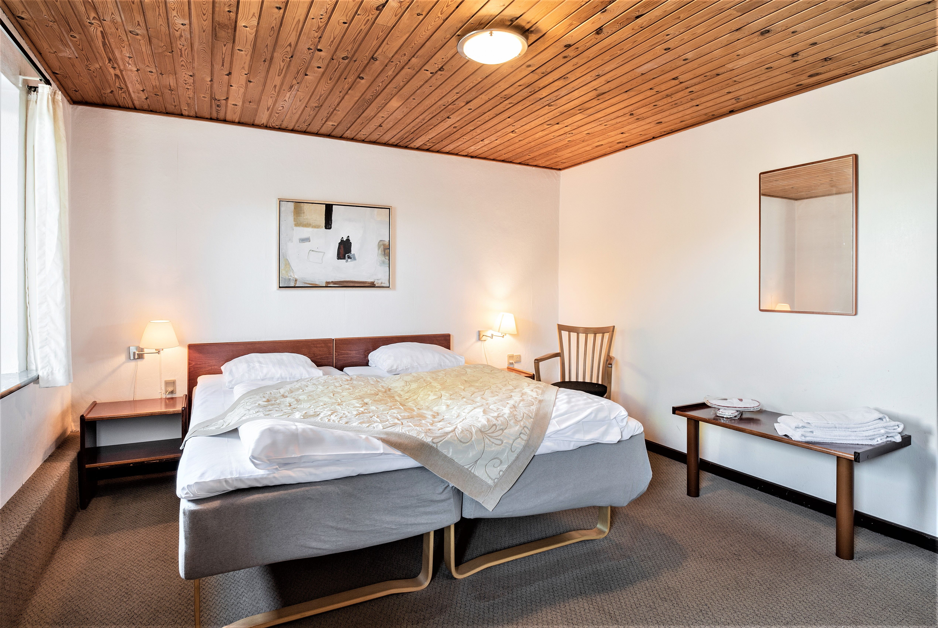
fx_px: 444
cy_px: 314
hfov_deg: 93.2
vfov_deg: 70.6
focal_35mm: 17
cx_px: 469
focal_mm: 17
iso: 200
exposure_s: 1/3
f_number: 8
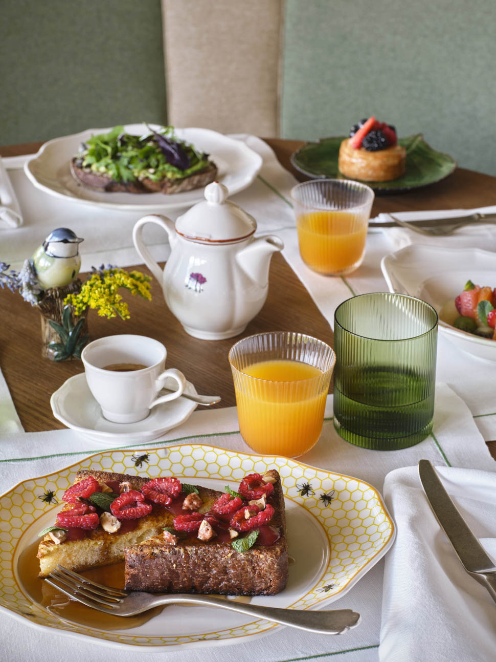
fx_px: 1509
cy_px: 331
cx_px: 248
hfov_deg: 18.7
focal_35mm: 79
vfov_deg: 24.7
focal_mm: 100
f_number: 16
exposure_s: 1/1.59
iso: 400
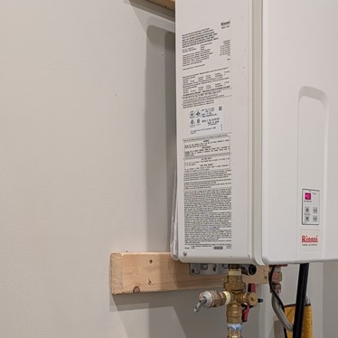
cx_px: 227
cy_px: 302
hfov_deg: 29.3
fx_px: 641
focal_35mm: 58
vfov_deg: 28.5
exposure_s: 1/40
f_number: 1.68
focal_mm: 6.9
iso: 119
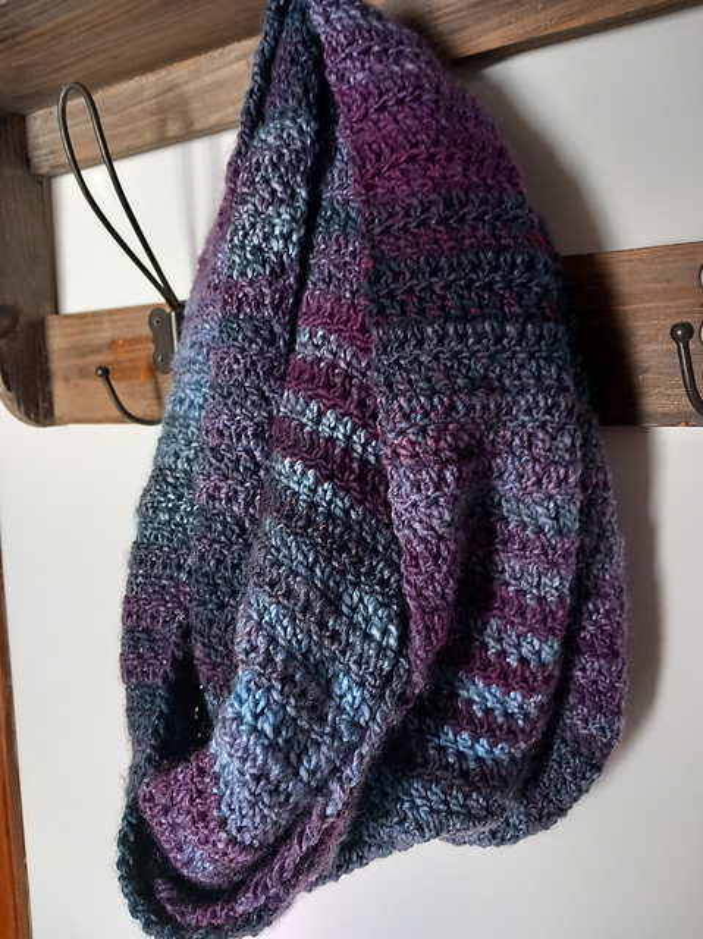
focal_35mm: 27
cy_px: 470
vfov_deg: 65.4
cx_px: 352
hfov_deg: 51.3
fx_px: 732
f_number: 1.8
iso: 250
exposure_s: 1/33
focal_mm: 4
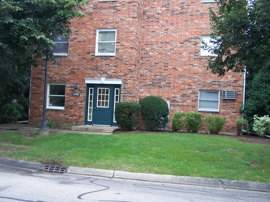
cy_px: 101
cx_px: 135
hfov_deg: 49.0
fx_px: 296
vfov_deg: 37.7
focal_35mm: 38
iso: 80
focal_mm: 6.3
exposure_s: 1/80
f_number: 2.8
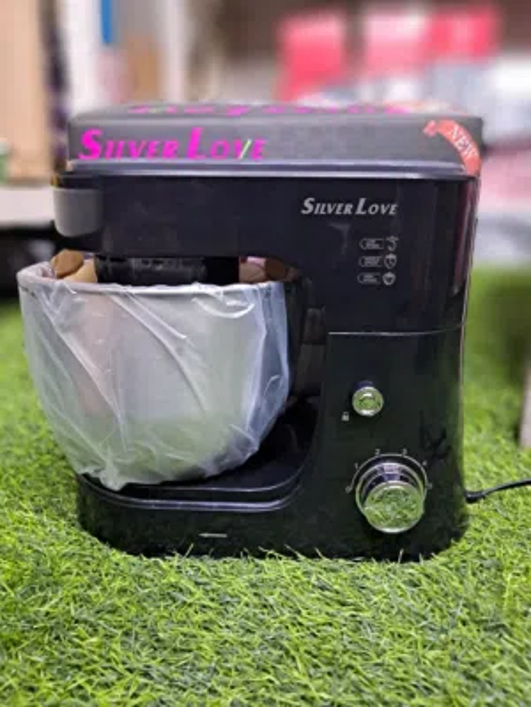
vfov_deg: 65.3
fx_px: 552
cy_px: 354
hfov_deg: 51.4
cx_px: 266
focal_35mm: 27
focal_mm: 4
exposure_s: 1/30
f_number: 1.8
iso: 500
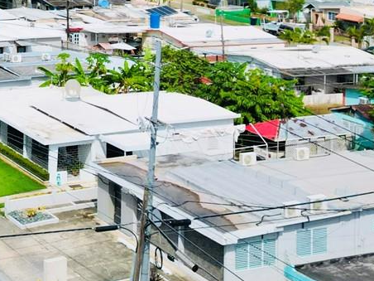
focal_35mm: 85
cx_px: -34
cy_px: -104
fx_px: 918
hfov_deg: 21.8
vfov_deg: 16.3
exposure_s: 1/6400
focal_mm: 6.72
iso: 130
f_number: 1.7
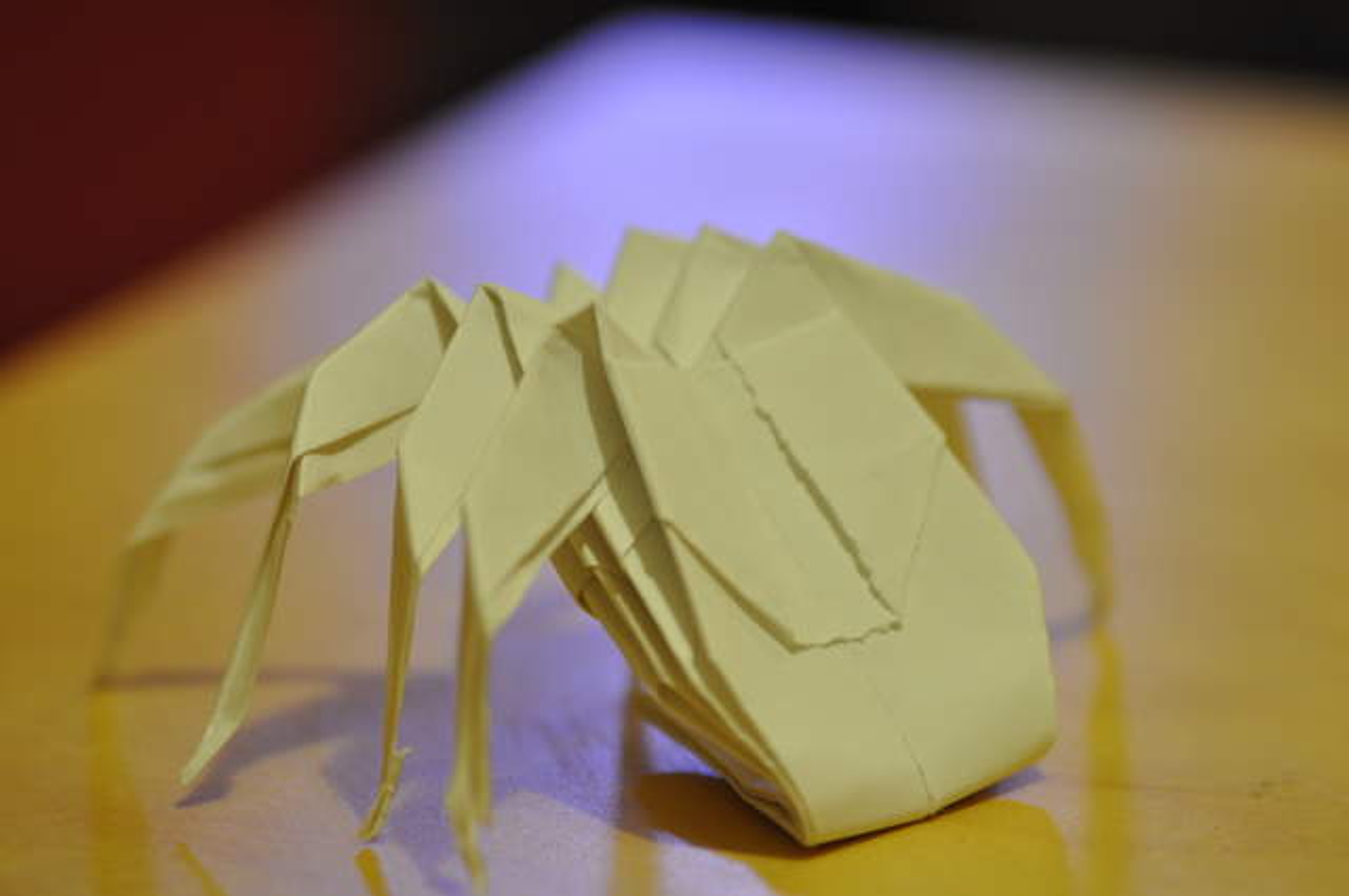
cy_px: 448
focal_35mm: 158
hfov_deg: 13.1
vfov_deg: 8.7
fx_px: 5894
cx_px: 674
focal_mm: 105
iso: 640
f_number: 4.5
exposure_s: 1/13
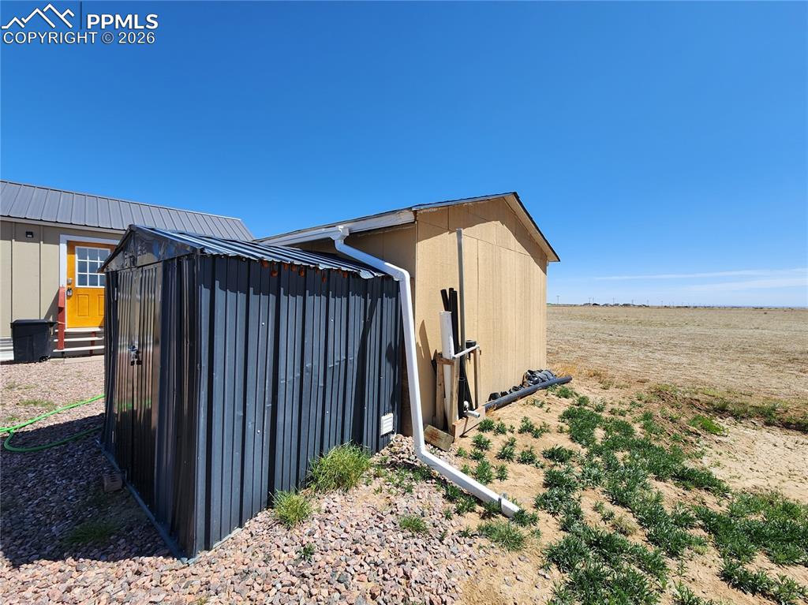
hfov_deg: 106.2
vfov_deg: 89.9
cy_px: 302
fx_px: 303
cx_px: 404
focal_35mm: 13
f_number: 2.2
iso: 50
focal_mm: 2.2
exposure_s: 1/1874
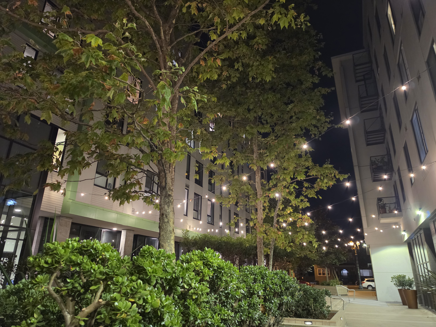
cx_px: 218
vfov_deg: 58.9
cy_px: 164
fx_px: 290
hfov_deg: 73.9
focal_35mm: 23
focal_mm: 6.5
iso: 1000
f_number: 1.4
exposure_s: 1/40
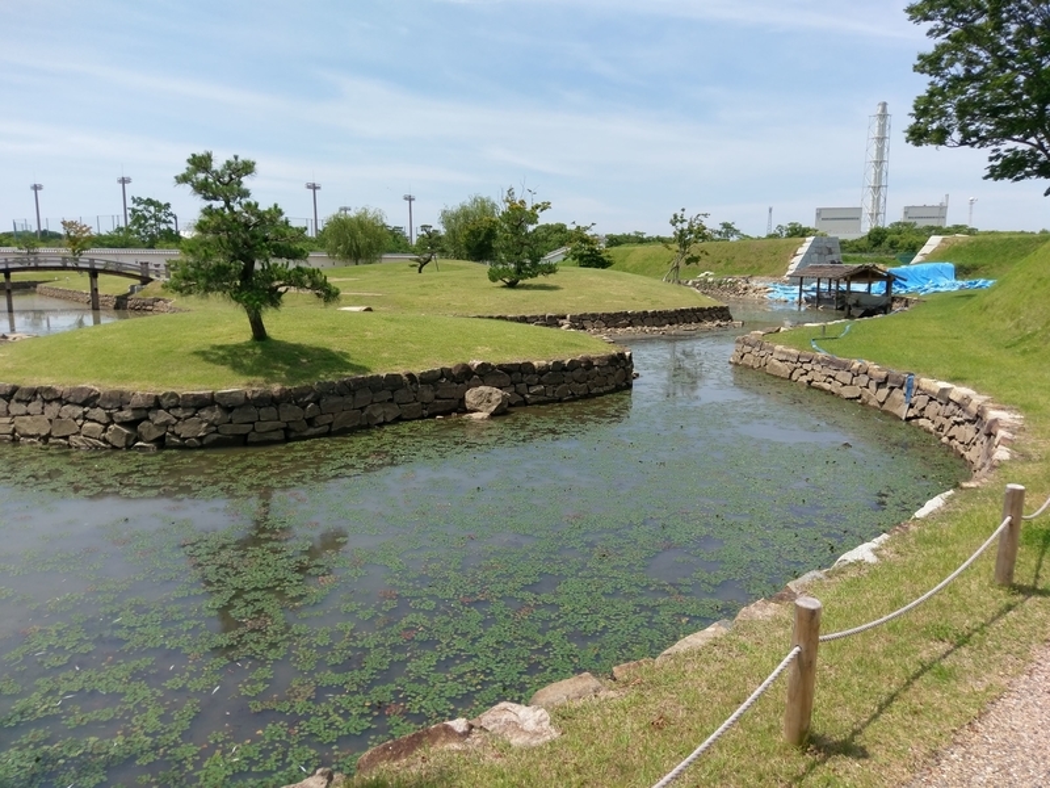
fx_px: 789
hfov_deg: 67.3
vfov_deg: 53.1
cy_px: 394
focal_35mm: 26
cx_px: 525
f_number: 1.8
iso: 100
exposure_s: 1/2595
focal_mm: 4.58
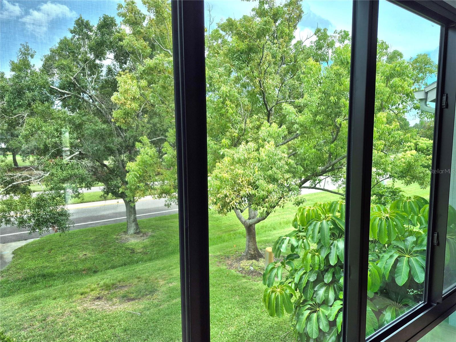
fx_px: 303
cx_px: 228
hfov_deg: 73.9
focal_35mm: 23
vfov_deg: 58.9
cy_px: 171
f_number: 1.8
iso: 25
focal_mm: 5.4
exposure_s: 1/270
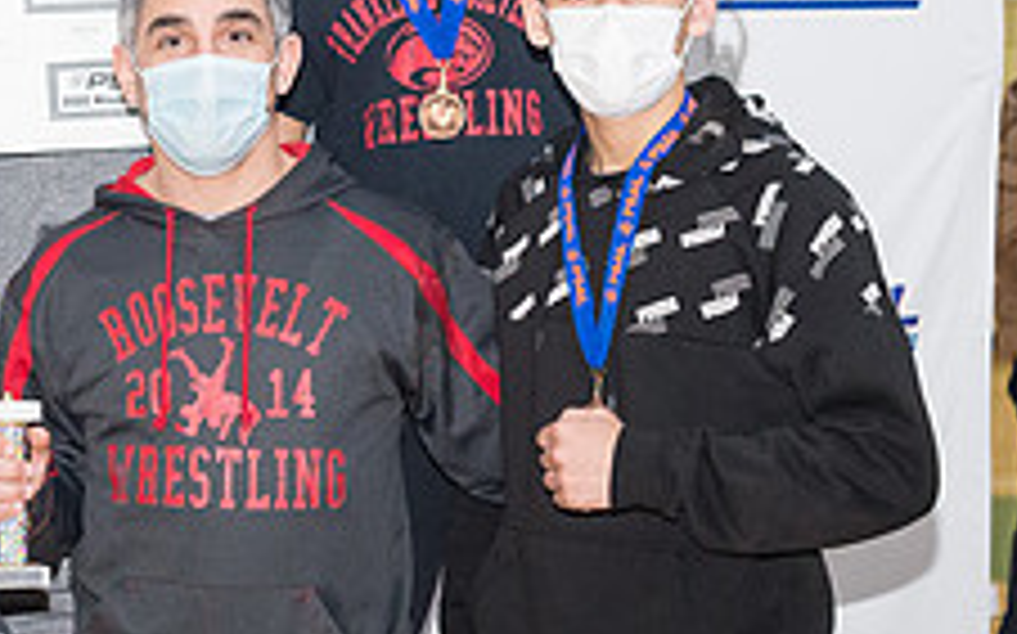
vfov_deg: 11.1
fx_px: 3269
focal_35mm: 118
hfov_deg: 17.2
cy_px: 141
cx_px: -65
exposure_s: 1/400
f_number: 4
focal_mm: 35
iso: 4000
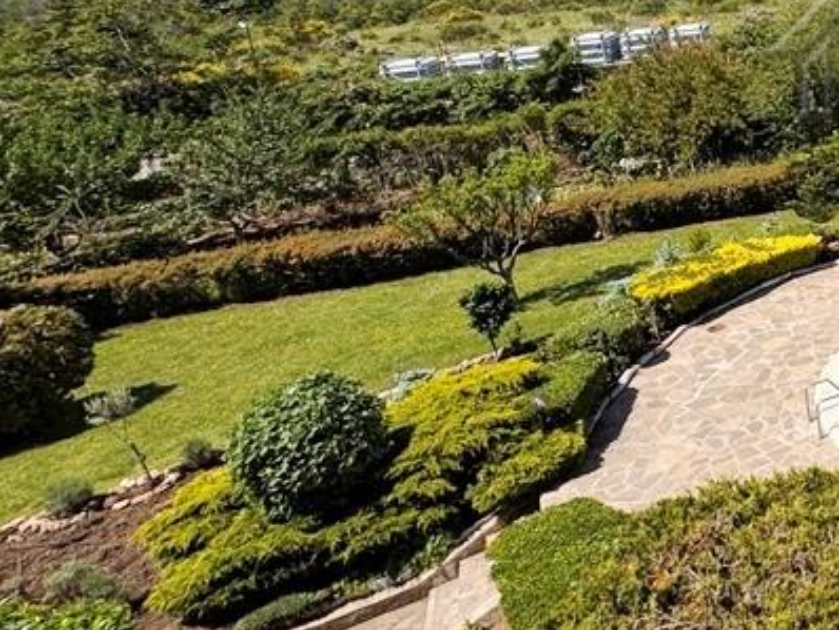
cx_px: 1077
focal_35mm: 36
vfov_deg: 37.2
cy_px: 65
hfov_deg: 35.7
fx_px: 873
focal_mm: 2.22
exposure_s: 1/2208
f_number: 2.2
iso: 50
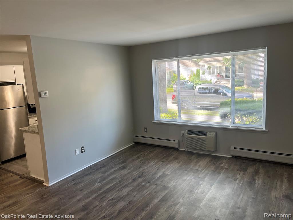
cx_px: 146
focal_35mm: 26
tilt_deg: -9.9
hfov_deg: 67.3
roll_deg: +3.1
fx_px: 220
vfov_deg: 53.1
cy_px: 110
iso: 80
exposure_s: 1/120
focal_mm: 5.1
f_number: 1.6
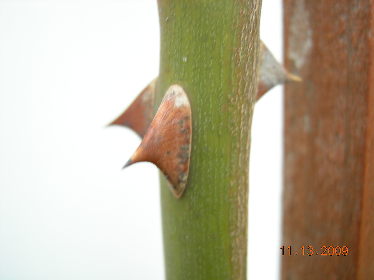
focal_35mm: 38
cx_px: 187
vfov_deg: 37.7
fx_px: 411
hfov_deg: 49.0
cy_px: 140
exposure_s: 1/26.6
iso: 100
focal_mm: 8
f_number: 2.8
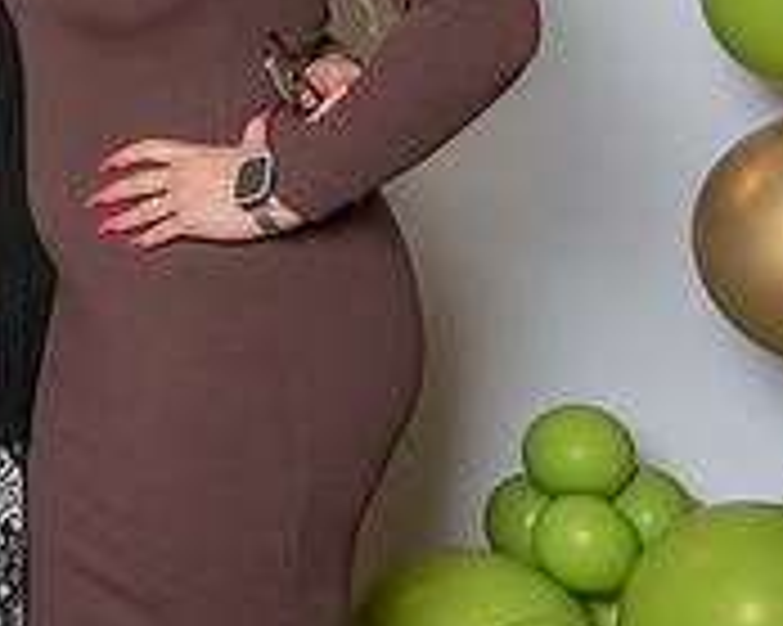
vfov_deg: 10.8
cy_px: -38
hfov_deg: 12.9
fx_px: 3266
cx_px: -432
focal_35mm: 141
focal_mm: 45
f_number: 4
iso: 200
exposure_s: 1/160
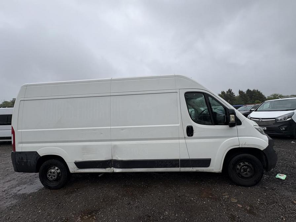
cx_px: 148
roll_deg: +2.2
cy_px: 111
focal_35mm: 14
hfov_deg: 102.1
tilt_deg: +5.3
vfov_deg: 85.7
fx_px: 120
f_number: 2.2
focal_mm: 2.22
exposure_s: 1/1449
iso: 50
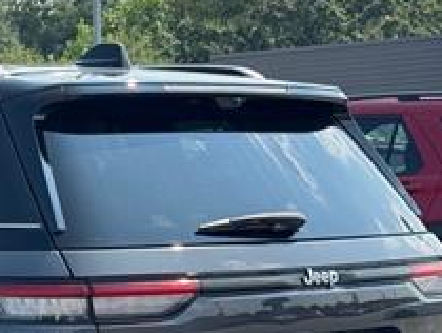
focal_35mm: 146
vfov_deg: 10.0
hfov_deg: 13.1
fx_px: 1866
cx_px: -107
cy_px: 384
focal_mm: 6.76
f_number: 1.78
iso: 64
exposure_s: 1/1597
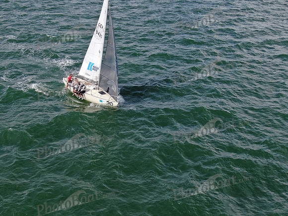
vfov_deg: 30.3
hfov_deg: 39.7
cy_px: 108
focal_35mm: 48
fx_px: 399
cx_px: 144
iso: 100
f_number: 3.8
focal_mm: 8.6
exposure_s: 1/640
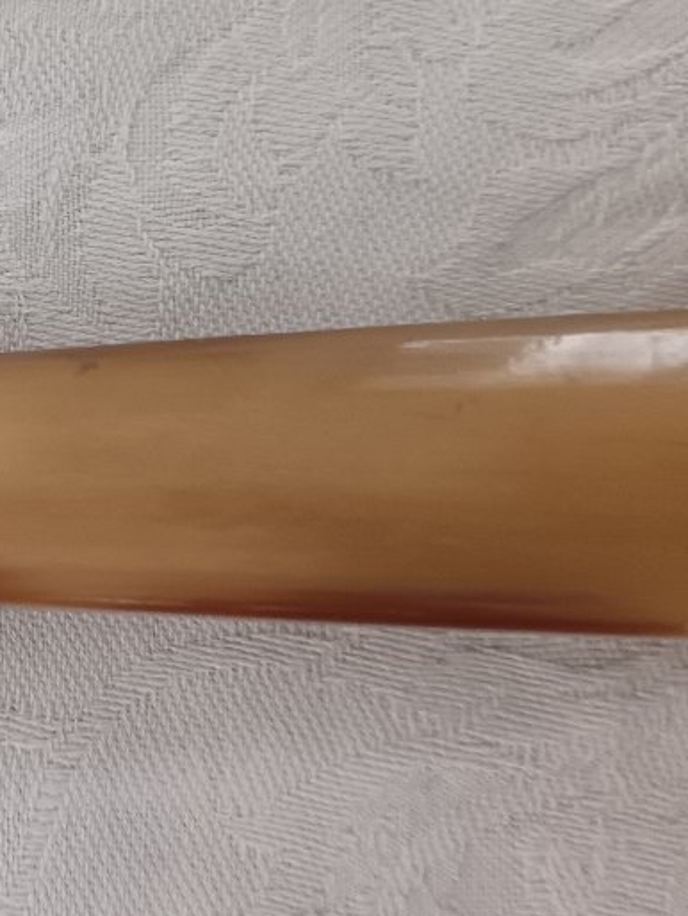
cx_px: -39
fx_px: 1483
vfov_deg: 34.3
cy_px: 487
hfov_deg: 24.6
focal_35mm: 56
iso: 2100
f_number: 1.75
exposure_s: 1/25
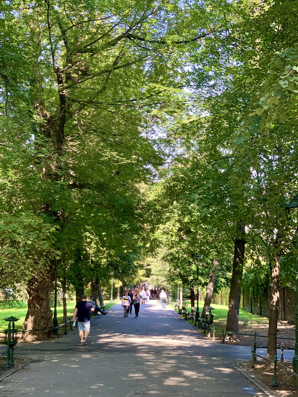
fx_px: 597
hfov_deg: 28.0
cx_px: 149
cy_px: 198
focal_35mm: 52
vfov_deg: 36.8
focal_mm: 6
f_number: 2.4
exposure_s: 1/122
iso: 64
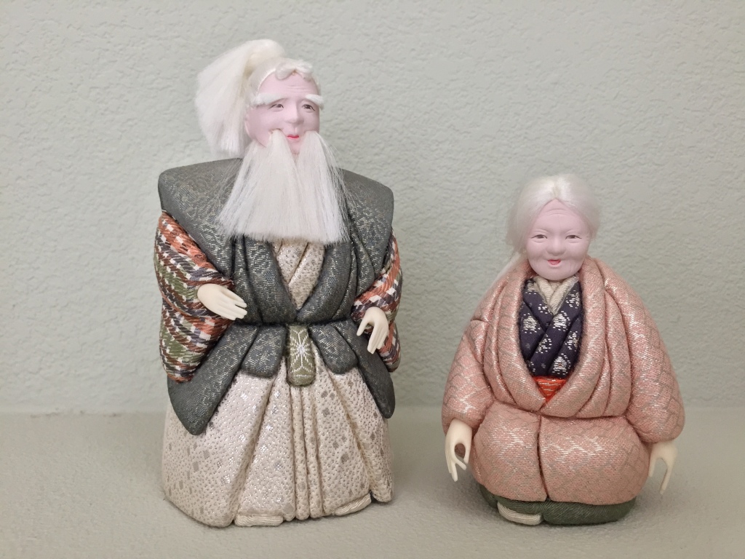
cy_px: 280
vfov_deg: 48.2
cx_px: 372
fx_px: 624
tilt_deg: -1.5
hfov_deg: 61.7
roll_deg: -0.3
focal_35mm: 29
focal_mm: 4.15
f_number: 2.2
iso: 200
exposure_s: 1/30
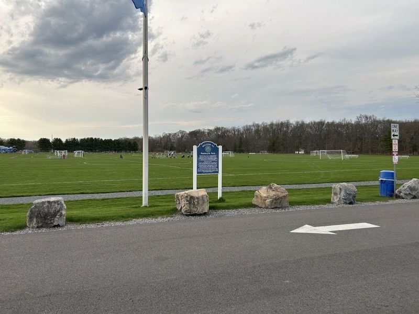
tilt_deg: -0.7
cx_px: 210
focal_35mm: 26
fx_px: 315
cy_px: 157
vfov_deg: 53.1
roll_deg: +2.2
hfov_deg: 67.3
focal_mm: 5.7
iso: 50
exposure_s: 1/1468
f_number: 1.5
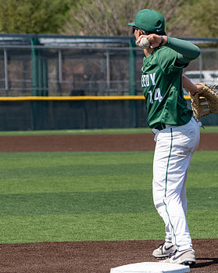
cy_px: 108
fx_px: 2727
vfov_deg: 5.7
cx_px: 152
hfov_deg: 4.6
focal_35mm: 338
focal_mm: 162
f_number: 6.3
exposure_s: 1/2000
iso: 640
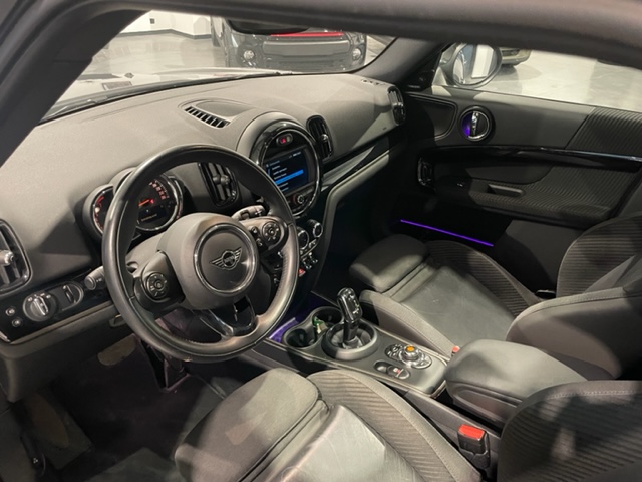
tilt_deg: -32.3
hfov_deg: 67.3
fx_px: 482
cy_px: 241
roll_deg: -2.1
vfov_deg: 53.1
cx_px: 321
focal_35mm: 26
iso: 500
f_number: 1.6
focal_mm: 4.2
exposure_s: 1/25
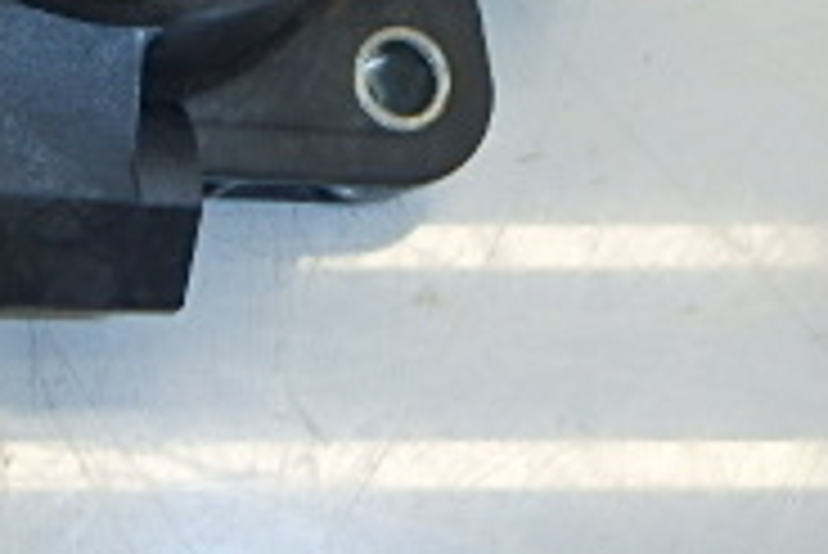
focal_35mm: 76
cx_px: 58
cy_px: -140
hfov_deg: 25.7
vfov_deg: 17.1
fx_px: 1749
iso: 160
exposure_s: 1/30
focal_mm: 3.7
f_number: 6
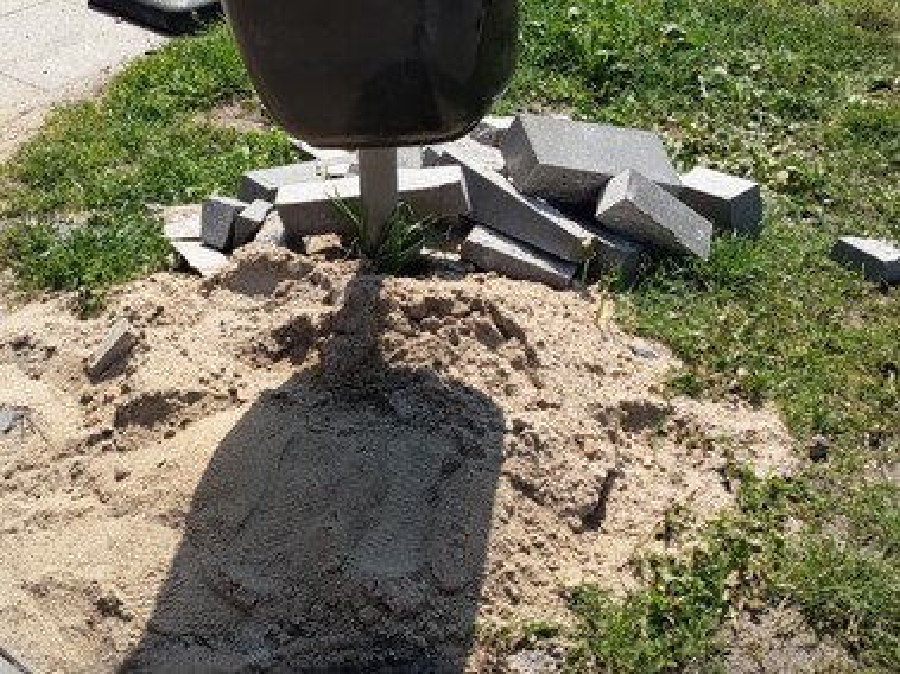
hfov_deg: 32.7
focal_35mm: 59
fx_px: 1533
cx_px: 450
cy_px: 337
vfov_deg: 24.8
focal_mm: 5.27
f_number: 1.7
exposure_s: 1/368
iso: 50
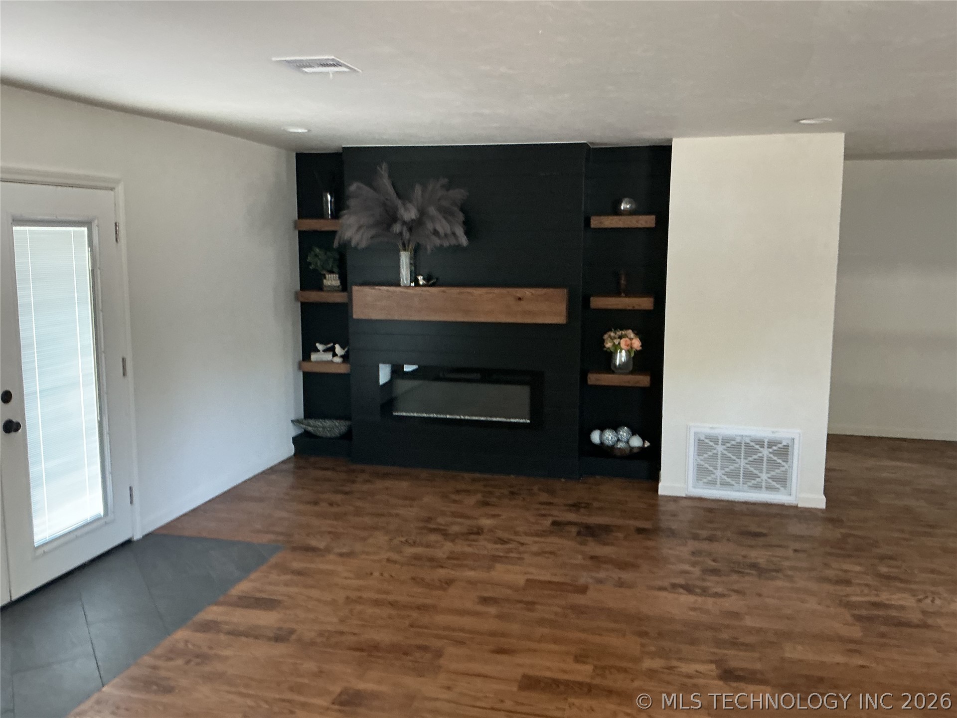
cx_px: 478
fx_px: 802
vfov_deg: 48.2
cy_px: 359
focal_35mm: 29
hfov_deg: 61.7
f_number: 1.8
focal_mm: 3
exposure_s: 1/40
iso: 250
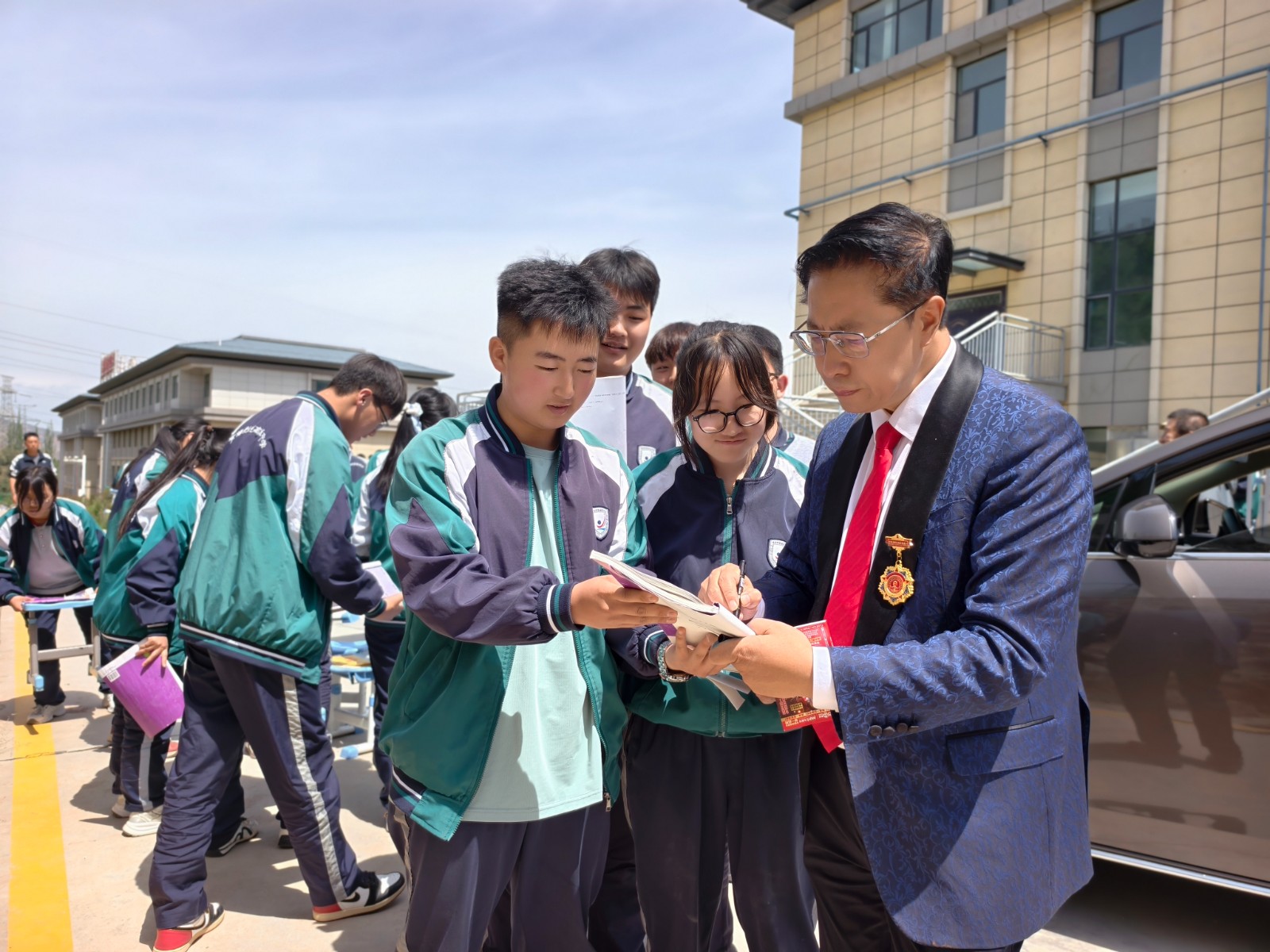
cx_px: 635
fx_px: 844
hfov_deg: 73.9
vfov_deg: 58.9
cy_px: 476
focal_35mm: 23
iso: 72
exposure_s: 1/1866
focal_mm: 5.6
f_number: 5.6
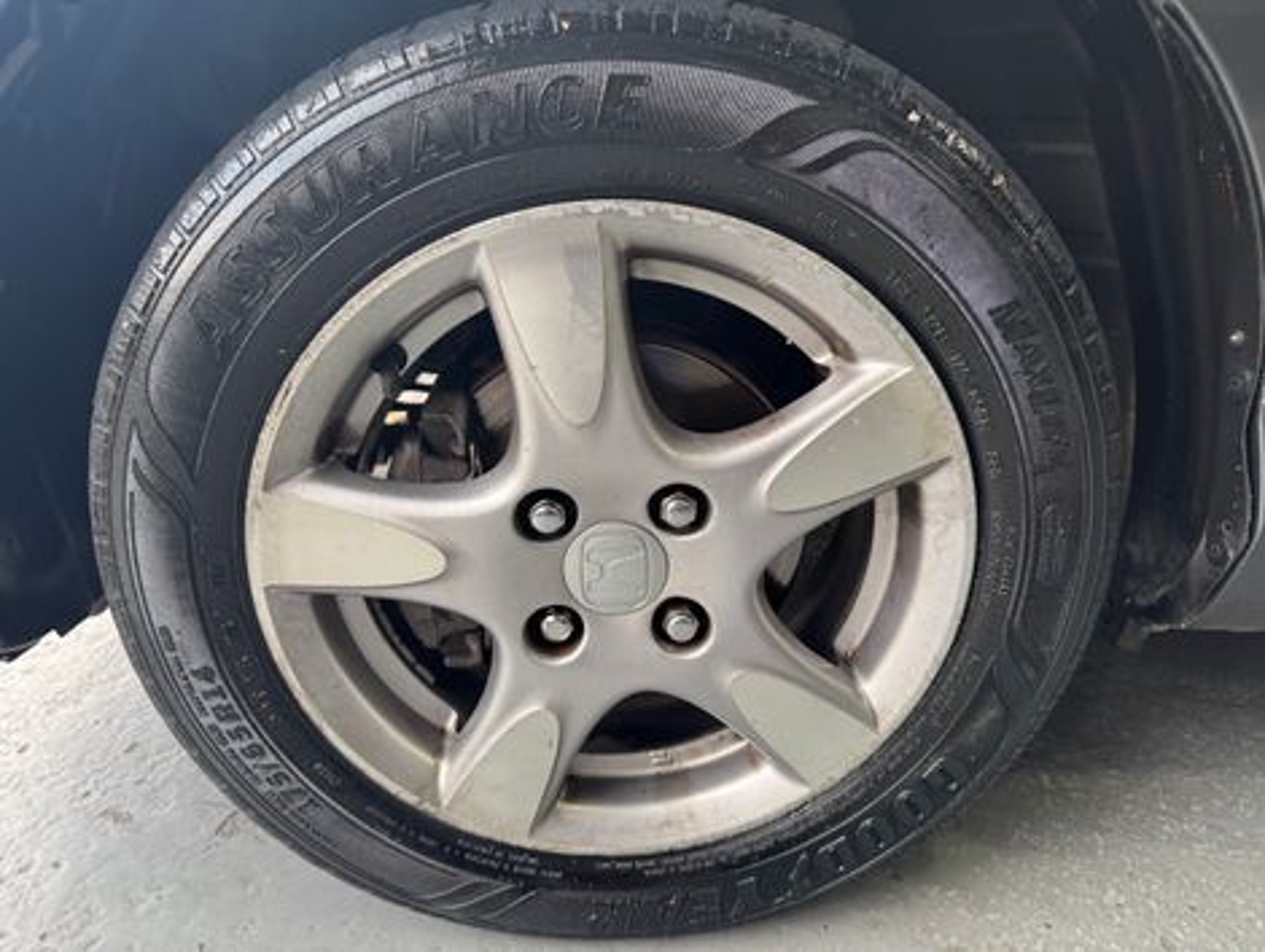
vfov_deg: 56.9
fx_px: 878
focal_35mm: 24
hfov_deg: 71.5
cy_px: 476
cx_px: 632
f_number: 1.78
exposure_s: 1/120
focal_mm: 6.76
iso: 160
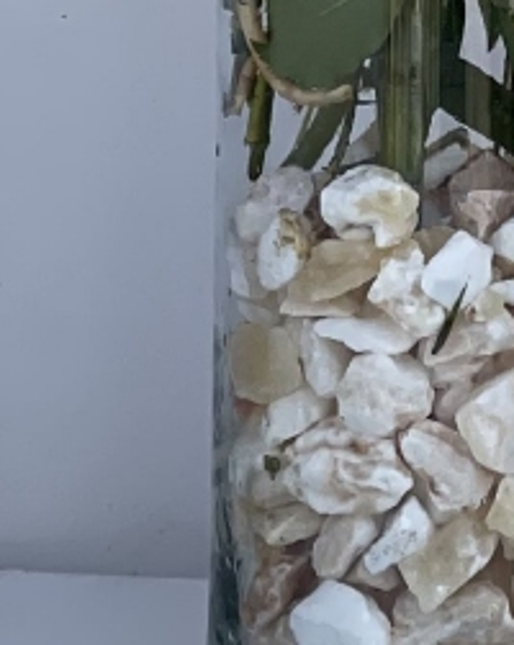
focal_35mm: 374
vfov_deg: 5.0
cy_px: -1066
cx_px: 598
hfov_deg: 4.1
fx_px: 7129
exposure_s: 1/555
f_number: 2.2
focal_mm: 7.5
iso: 32
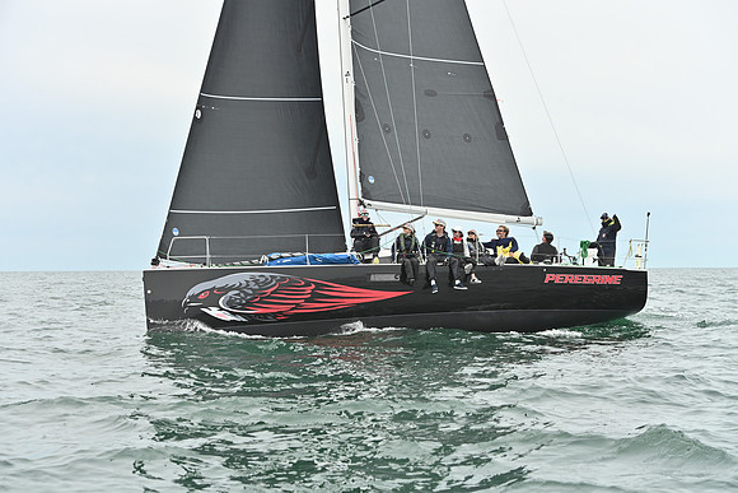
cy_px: 246
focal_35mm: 70
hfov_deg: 28.8
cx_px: 369
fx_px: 1435
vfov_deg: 19.5
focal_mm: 70
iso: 320
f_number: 6.3
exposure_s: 1/1250
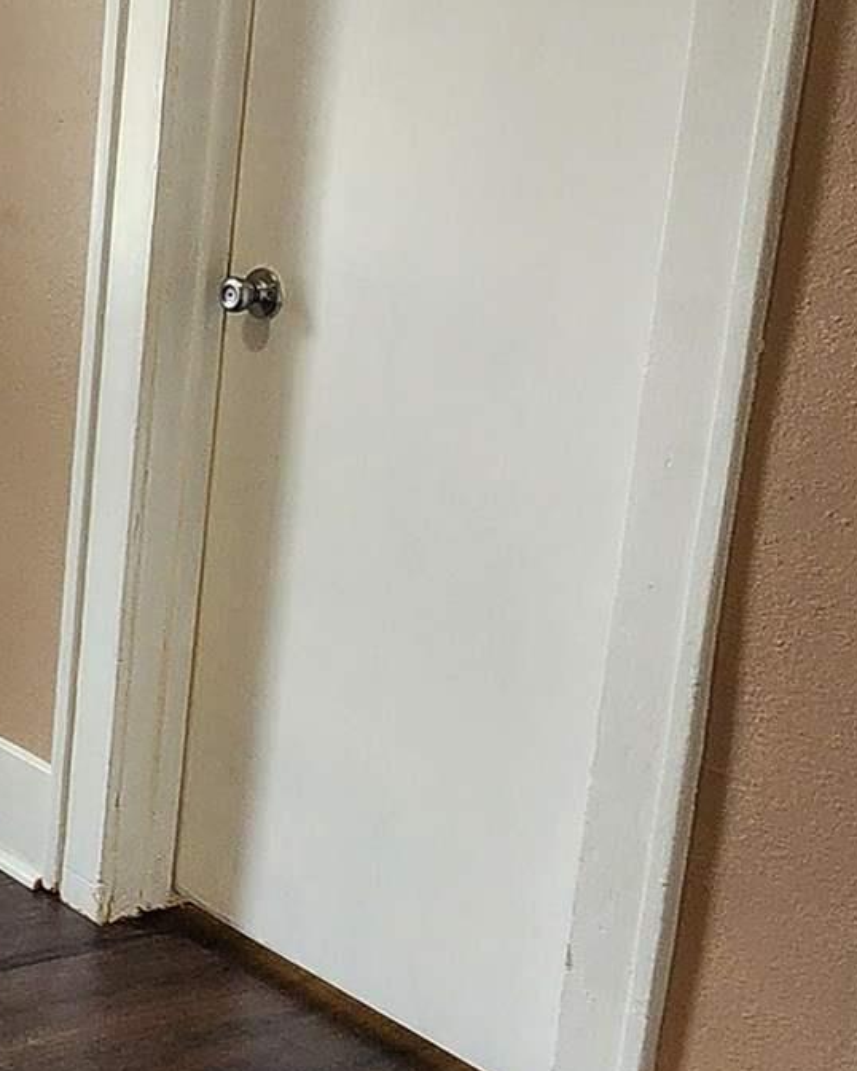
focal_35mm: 58
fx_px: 1838
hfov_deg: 21.8
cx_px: -433
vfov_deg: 32.4
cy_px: 454
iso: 160
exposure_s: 1/60
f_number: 2.2
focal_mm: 2.2
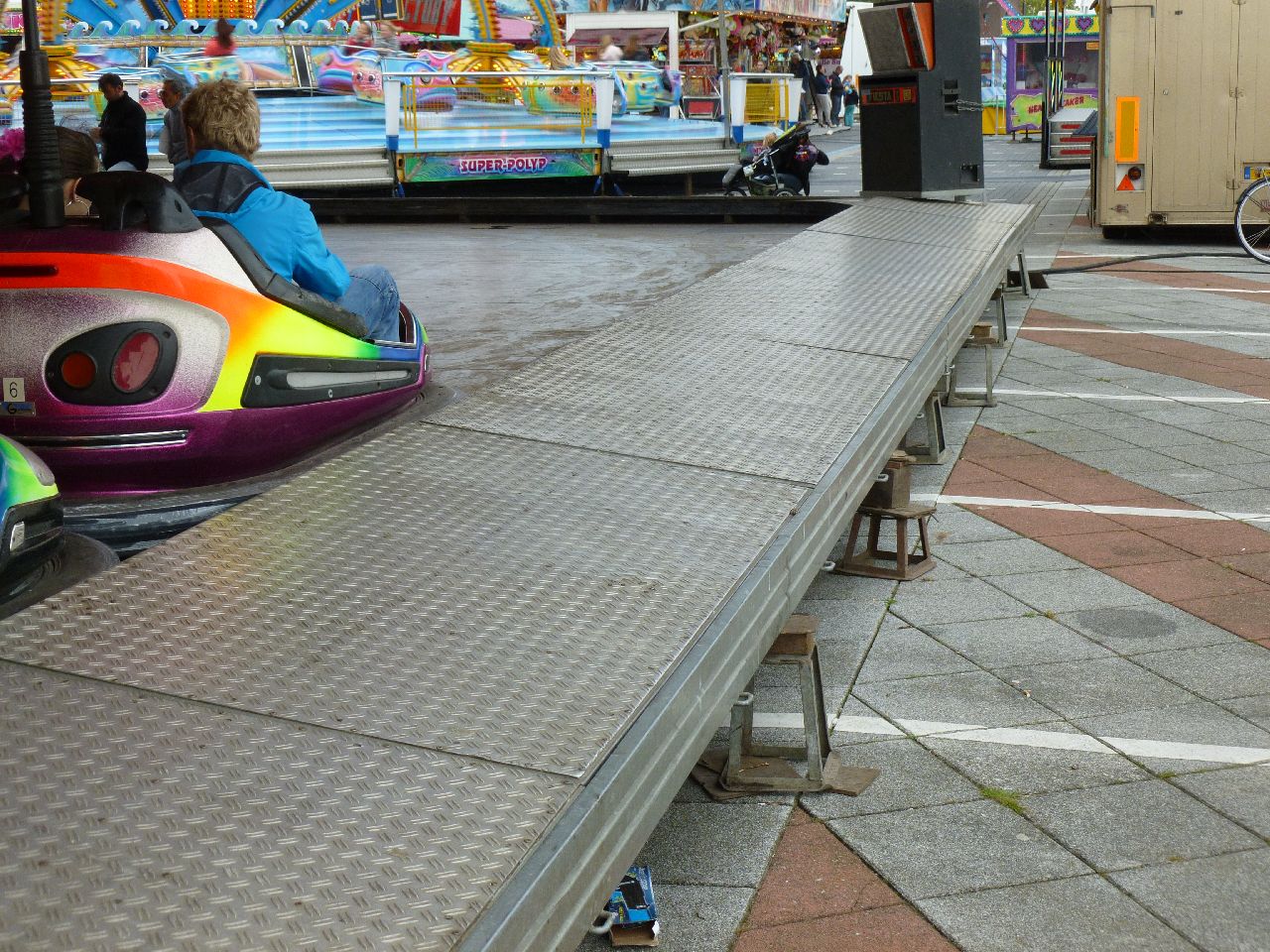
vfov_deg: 29.1
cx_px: 635
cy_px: 476
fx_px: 1834
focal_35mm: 50
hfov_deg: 38.2
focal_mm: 9
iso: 125
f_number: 3.9
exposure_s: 1/60
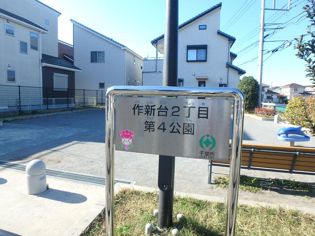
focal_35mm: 21
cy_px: 118
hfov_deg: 79.0
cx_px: 158
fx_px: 191
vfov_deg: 63.4
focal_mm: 3.7
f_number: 3.5
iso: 125
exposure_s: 1/400
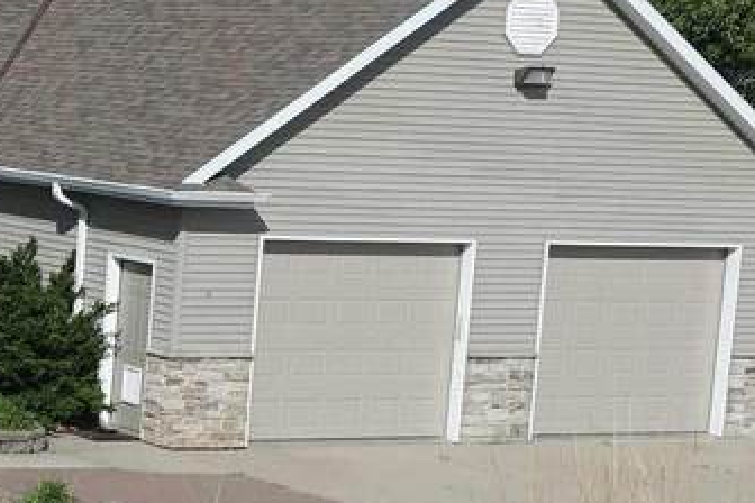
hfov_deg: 16.1
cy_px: 363
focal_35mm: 118
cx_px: -321
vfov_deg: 11.6
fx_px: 2475
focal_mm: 11.45
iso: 125
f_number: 4
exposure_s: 1/200
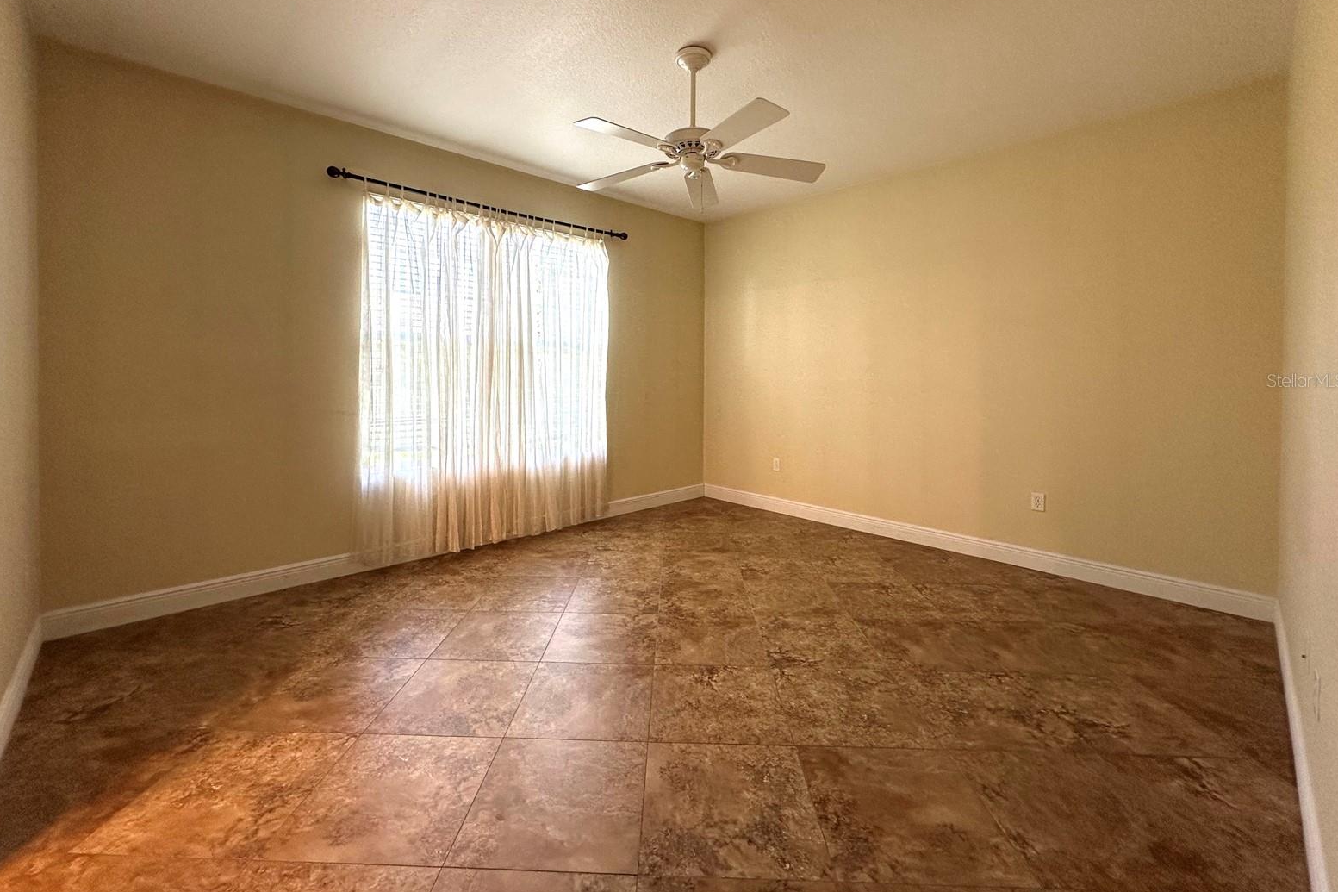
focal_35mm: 15
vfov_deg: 76.8
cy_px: 380
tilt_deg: -0.6
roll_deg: -0.5
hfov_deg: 100.4
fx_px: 557
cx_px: 659
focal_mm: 2.22
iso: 160
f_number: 2.2
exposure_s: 1/120
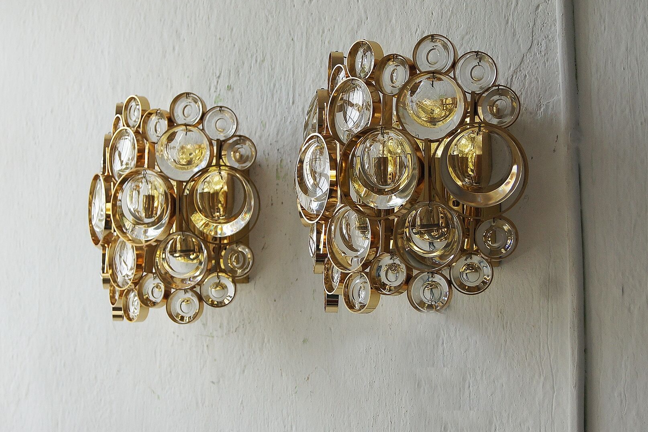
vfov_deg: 16.3
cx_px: 305
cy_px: 186
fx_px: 1505
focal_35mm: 84
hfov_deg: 24.3
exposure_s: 1/320
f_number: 5.6
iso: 400
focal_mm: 45
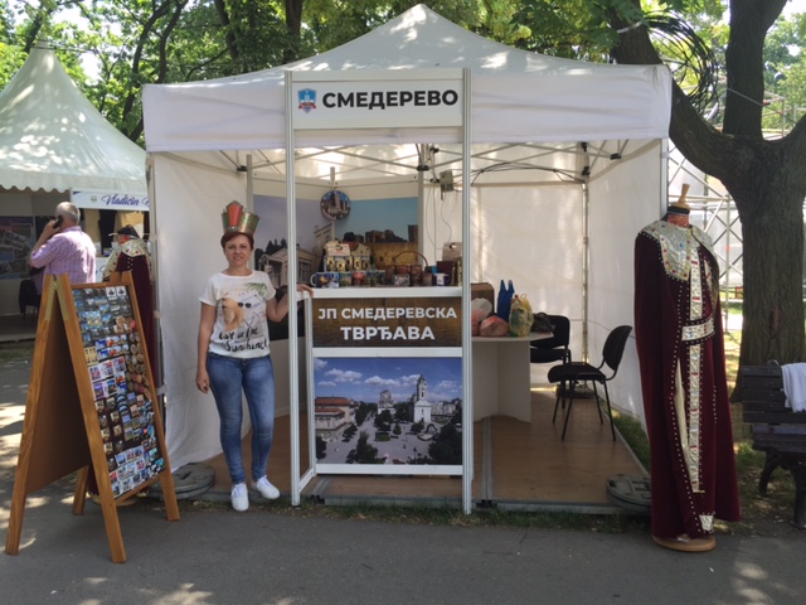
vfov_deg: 48.2
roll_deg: -0.1
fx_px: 675
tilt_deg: -3.7
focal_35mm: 29
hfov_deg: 61.7
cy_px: 302
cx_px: 403
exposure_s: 1/273
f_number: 2.2
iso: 32
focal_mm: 4.15
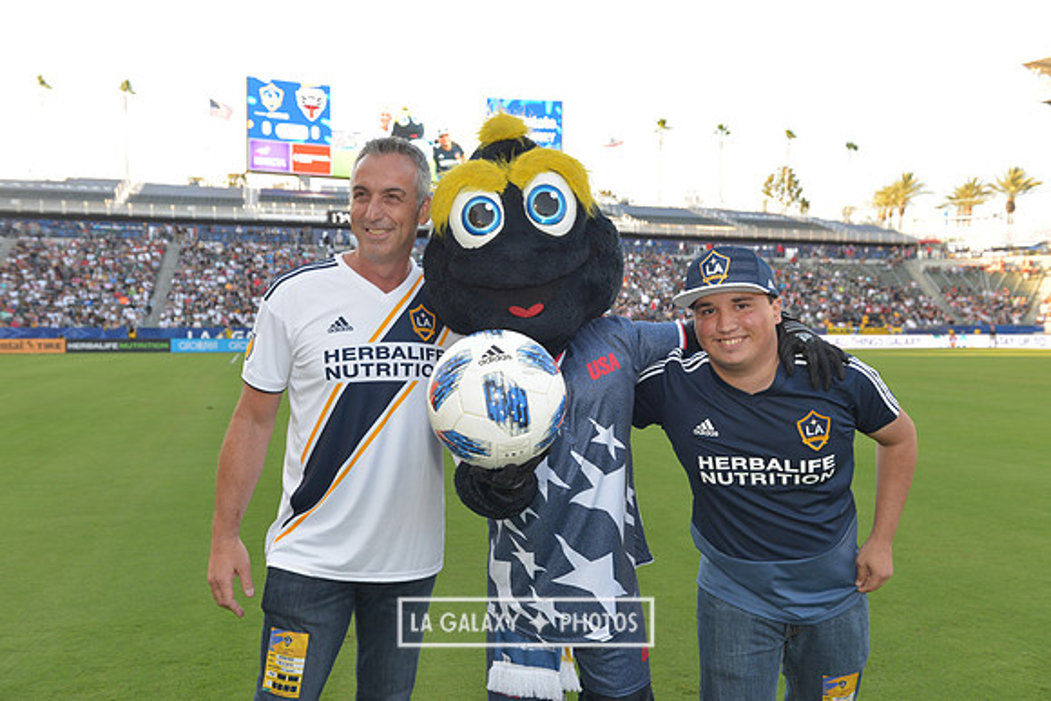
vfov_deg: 42.3
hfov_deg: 60.3
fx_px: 905
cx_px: 526
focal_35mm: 31
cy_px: 350
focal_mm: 31
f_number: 5
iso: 200
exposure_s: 1/100
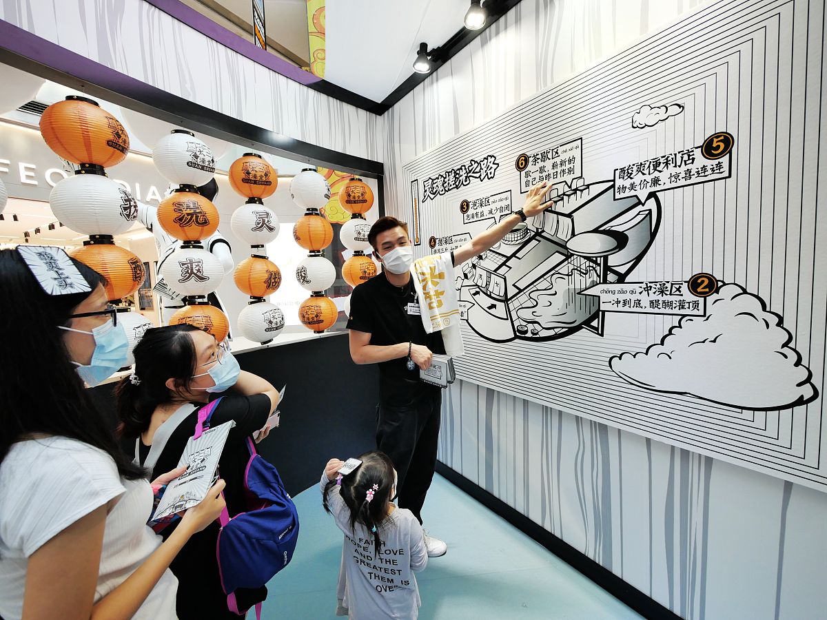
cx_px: 414
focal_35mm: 14
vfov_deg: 85.7
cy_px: 310
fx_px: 334
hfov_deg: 102.1
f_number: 4
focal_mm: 7
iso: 400
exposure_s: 1/60
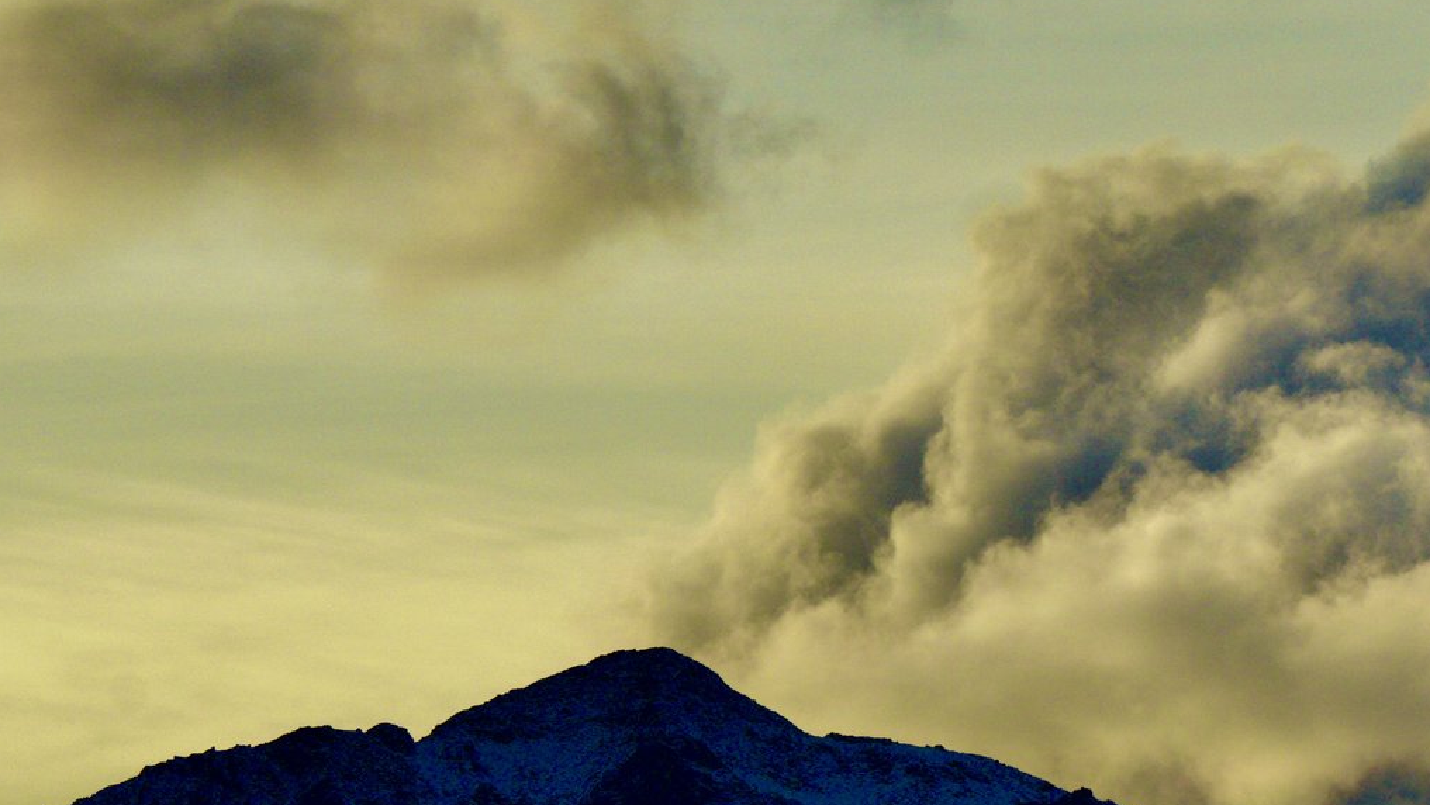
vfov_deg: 1.6
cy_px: 322
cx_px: 1507
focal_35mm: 781
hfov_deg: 2.8
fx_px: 29620
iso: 1600
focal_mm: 303
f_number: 8
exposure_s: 1/1000
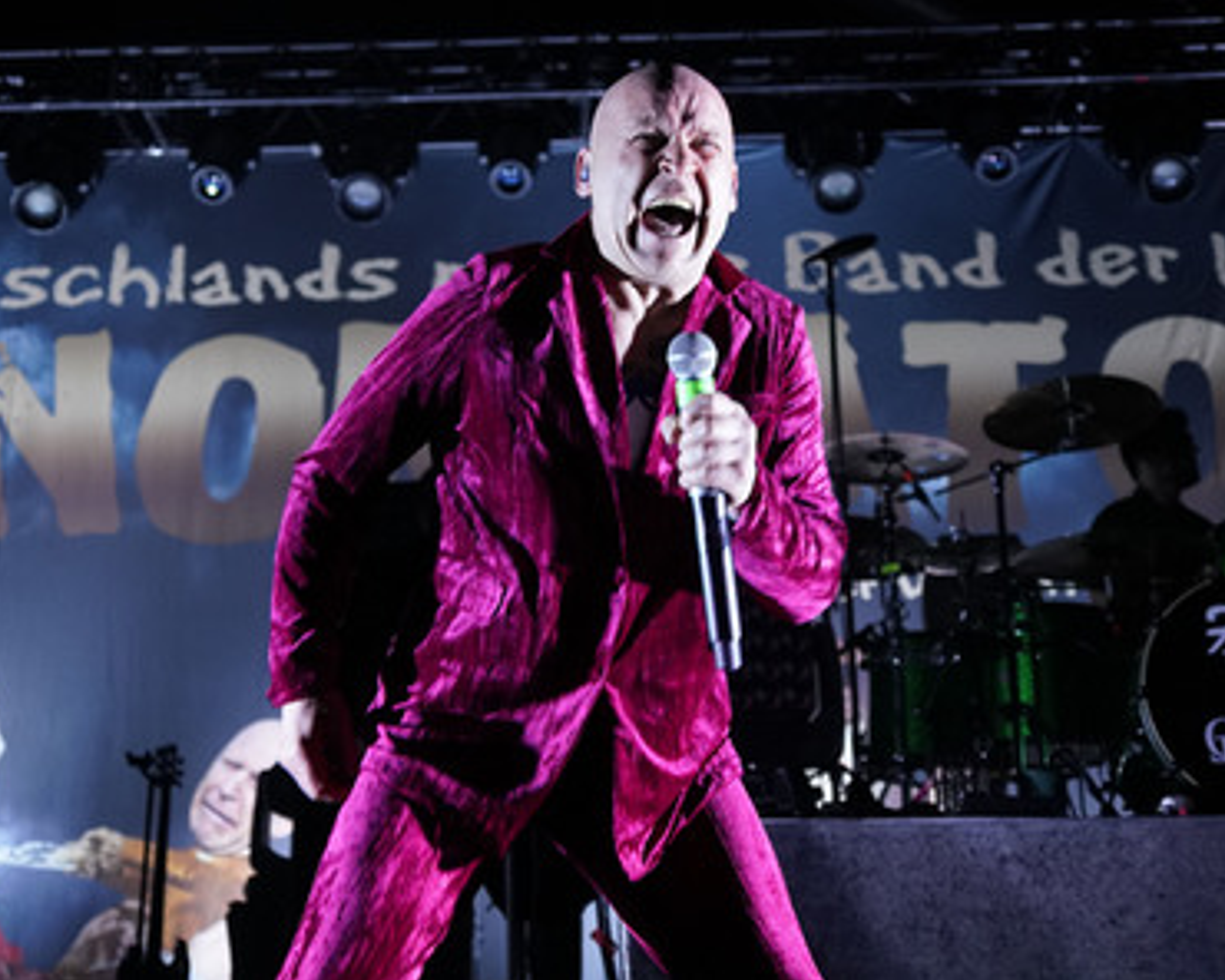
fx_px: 1160
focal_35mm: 32
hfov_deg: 55.7
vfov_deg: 45.8
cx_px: 598
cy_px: 490
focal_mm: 28
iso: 2500
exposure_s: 1/250
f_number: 2.8
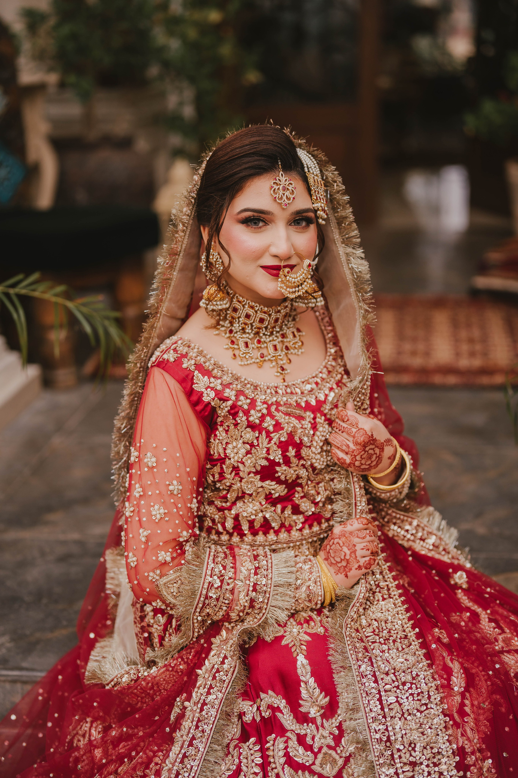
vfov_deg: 39.6
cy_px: 389
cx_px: 259
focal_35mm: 50
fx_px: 1079
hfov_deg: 27.0
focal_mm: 50
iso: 250
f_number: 1.8
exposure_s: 1/200
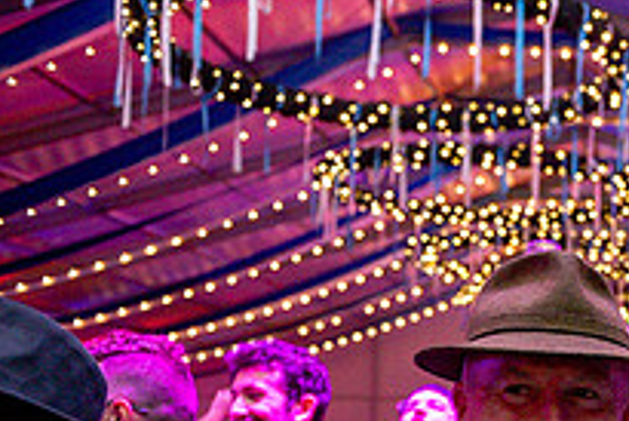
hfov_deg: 25.3
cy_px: 410
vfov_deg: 19.5
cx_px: 832
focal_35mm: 68
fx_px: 1189
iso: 2500
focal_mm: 24
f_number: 2.8
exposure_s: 1/200
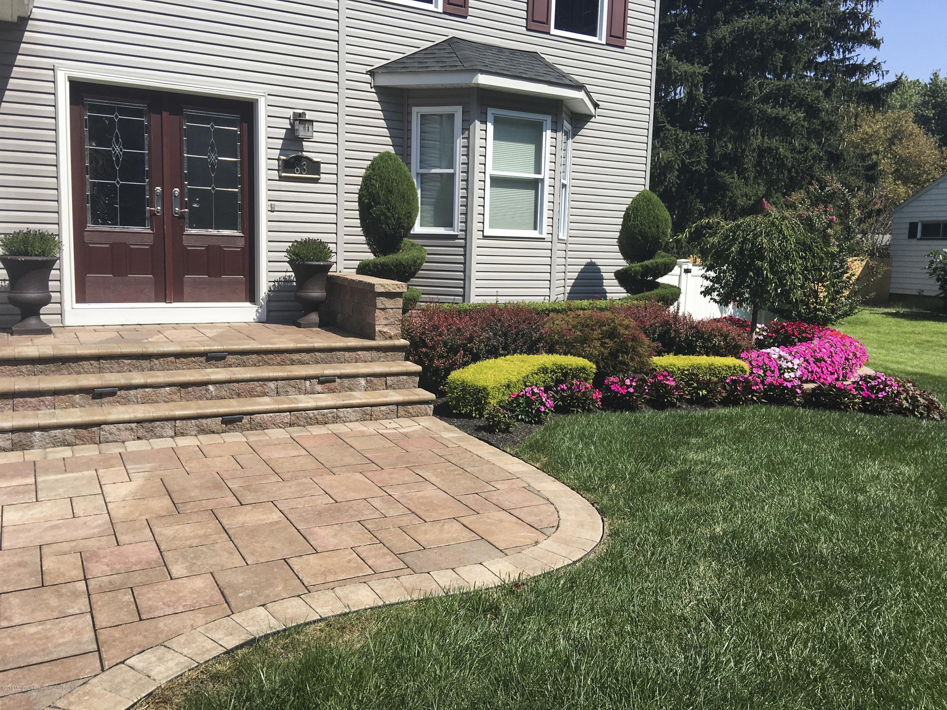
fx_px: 793
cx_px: 474
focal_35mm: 29
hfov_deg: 61.7
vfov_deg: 48.2
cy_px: 355
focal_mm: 4.15
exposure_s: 1/1600
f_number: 2.2
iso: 25
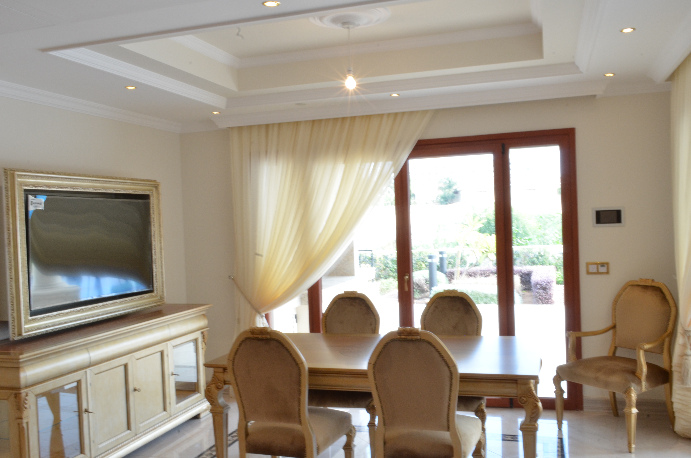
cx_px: 346
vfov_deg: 39.8
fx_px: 632
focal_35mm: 33
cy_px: 229
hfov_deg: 57.3
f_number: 25
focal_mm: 22
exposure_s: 1/5
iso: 640
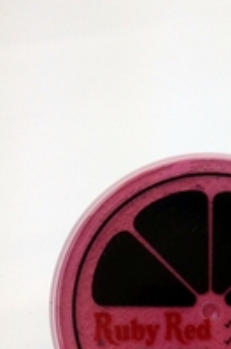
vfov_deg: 21.0
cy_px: 319
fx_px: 918
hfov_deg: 13.6
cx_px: 338
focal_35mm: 95
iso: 50
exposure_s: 1/166
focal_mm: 4.12
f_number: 2.4
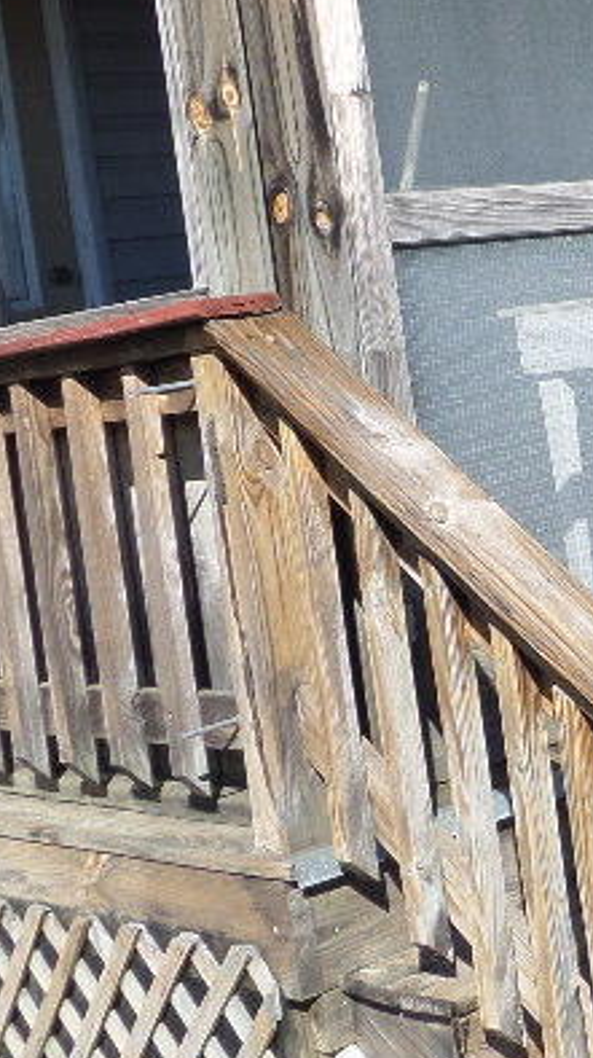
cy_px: 301
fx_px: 1905
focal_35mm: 68
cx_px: 848
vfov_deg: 30.6
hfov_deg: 16.4
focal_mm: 4
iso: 100
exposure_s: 1/1000
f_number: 3.2
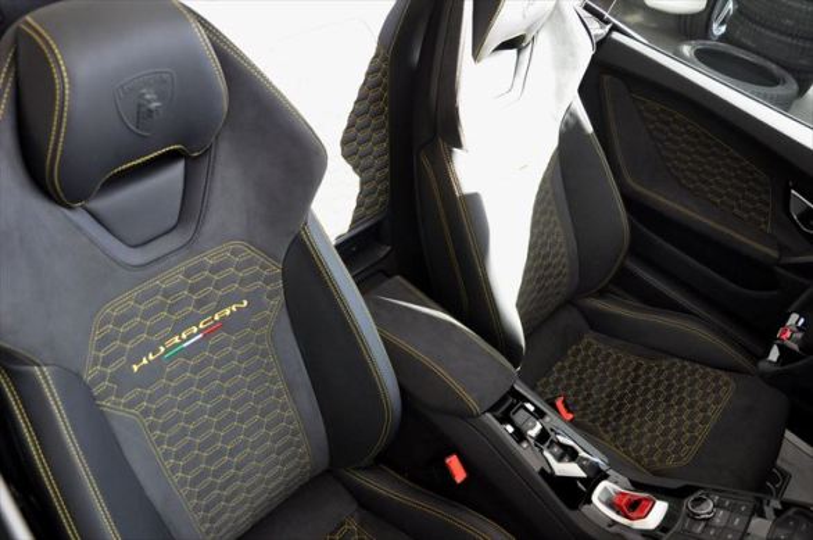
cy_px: 270
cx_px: 406
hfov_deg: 67.5
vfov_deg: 47.8
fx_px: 609
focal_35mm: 27
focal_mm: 18
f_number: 5.6
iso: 3200
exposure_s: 1/500
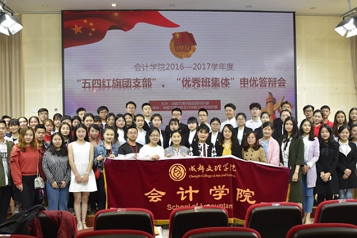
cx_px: 175
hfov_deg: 50.7
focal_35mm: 38
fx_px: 377
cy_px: 135
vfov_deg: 35.0
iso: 800
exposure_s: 1/60
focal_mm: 20
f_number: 3.5
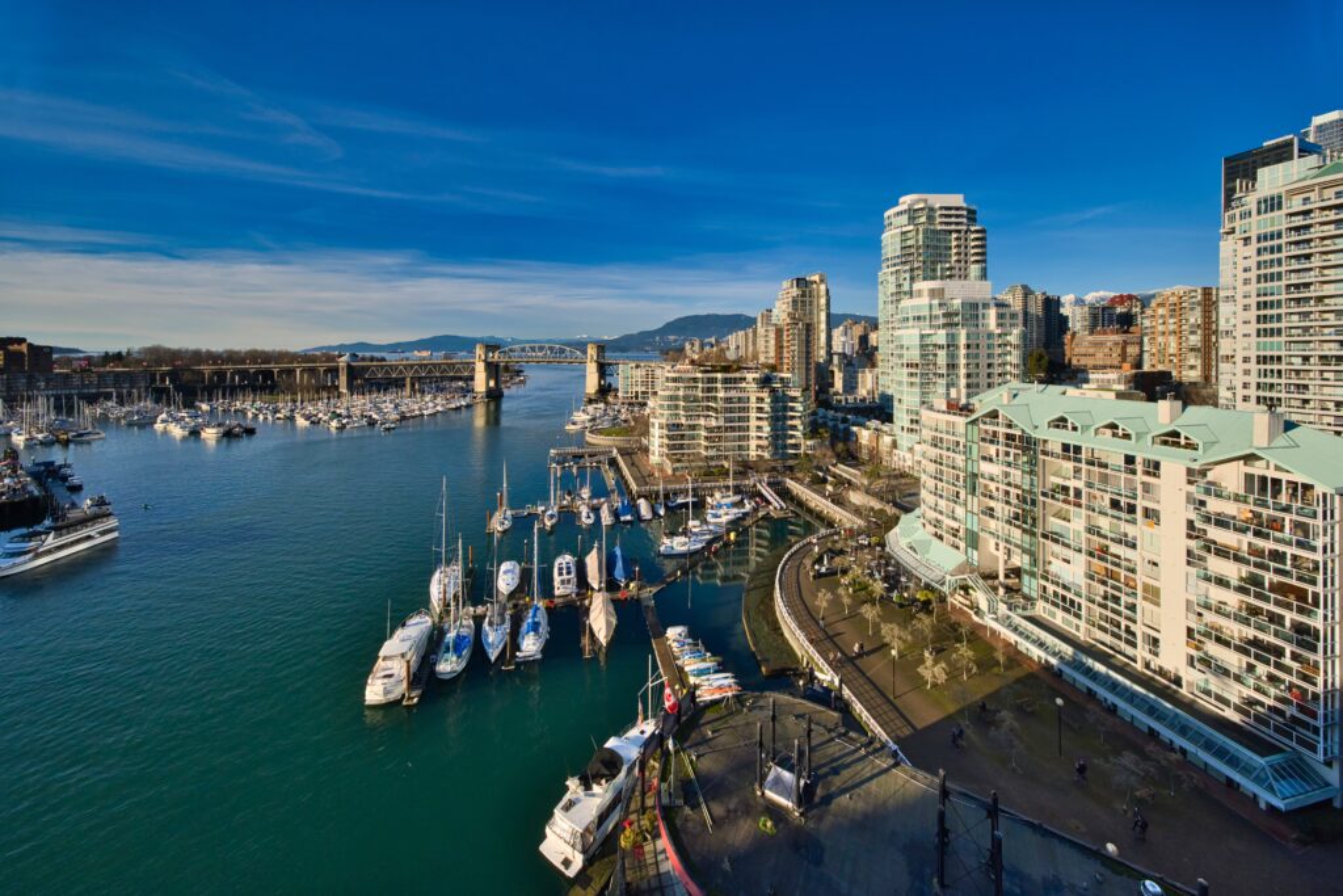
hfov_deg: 112.6
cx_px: 672
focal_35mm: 12
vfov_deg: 90.0
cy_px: 448
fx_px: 448
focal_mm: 8
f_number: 5.6
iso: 160
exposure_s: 1/1300
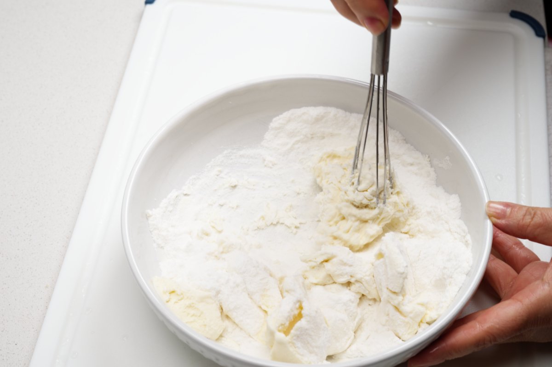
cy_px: 184
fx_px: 812
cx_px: 276
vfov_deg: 25.5
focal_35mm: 53
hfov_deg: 37.5
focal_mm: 53
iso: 100
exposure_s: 1/80
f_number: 9
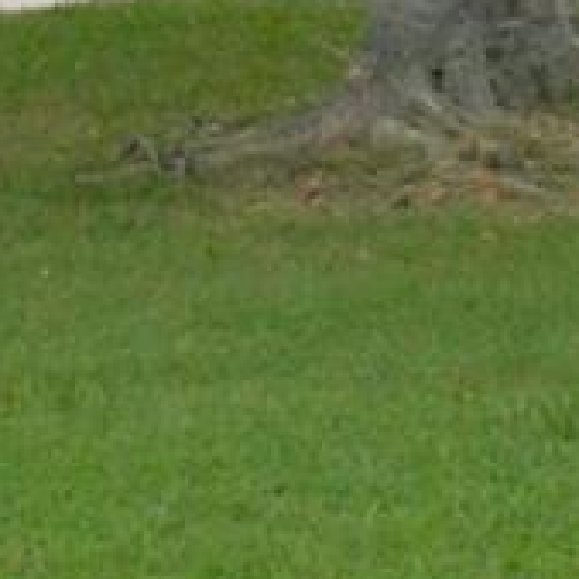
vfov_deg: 6.1
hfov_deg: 6.6
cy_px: -1158
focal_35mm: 265
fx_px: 5015
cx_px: 295
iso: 1600
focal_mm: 22
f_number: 10
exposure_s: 1/350
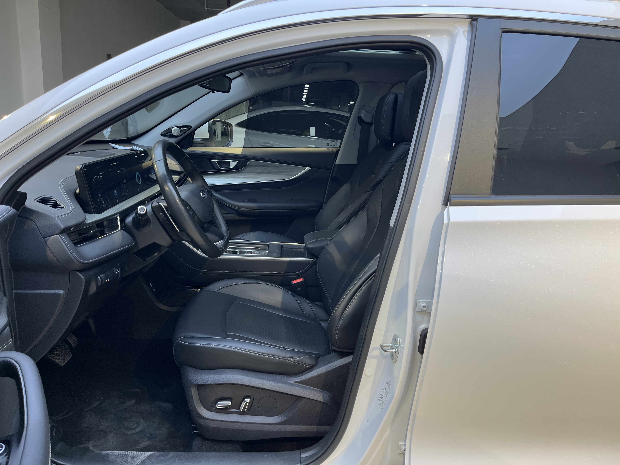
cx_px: 310
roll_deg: -3.9
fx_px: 466
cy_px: 232
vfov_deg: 53.1
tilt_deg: -13.9
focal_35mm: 26
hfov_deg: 67.3
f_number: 1.6
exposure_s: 1/100
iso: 40
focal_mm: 5.1
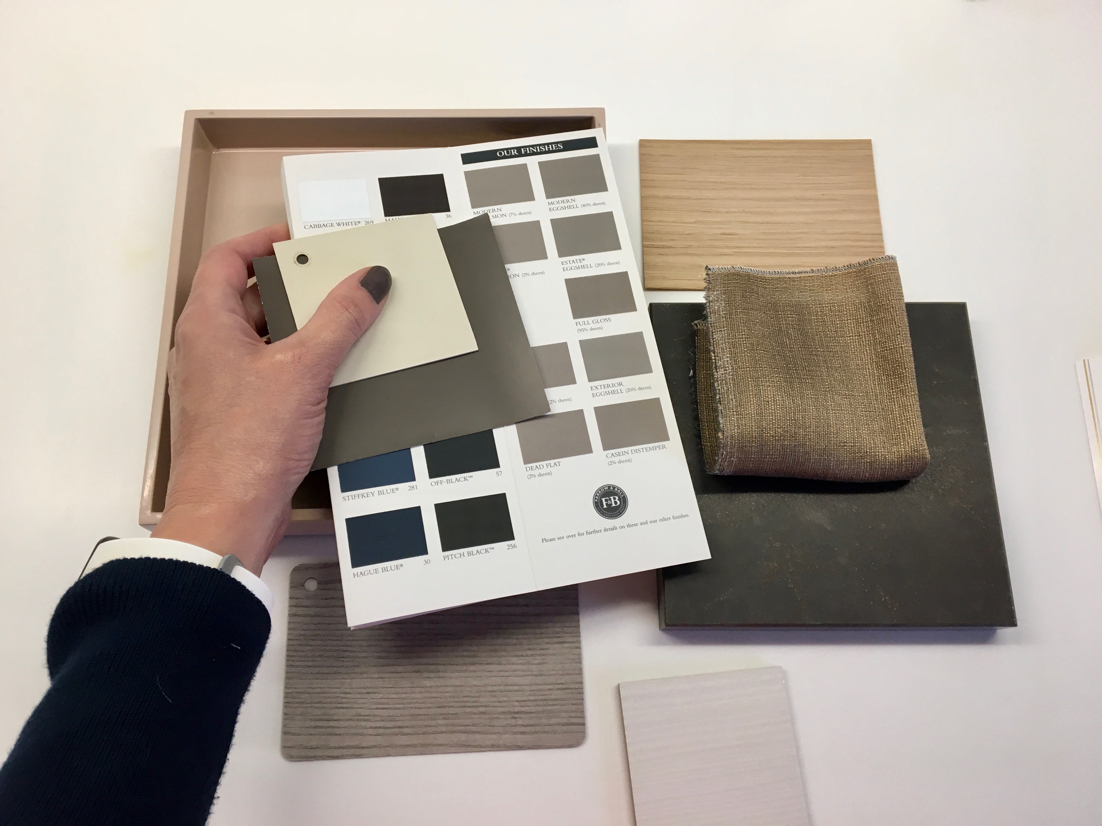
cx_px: 551
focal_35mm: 29
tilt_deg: -73.0
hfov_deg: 61.7
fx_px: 923
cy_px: 413
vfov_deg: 48.2
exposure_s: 1/33
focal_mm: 4.15
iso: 40
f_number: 2.2
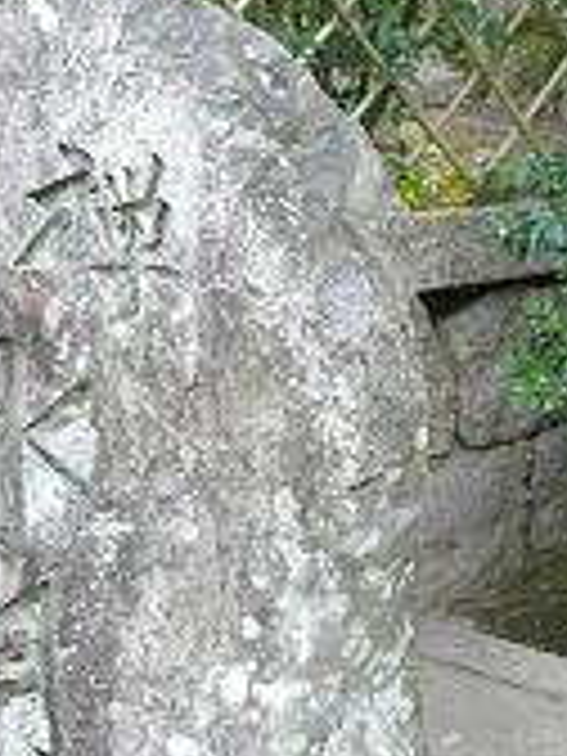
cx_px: 104
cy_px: 452
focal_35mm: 74
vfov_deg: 26.3
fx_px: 1616
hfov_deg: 19.7
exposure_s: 1/100
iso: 200
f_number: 2.9
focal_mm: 5.7
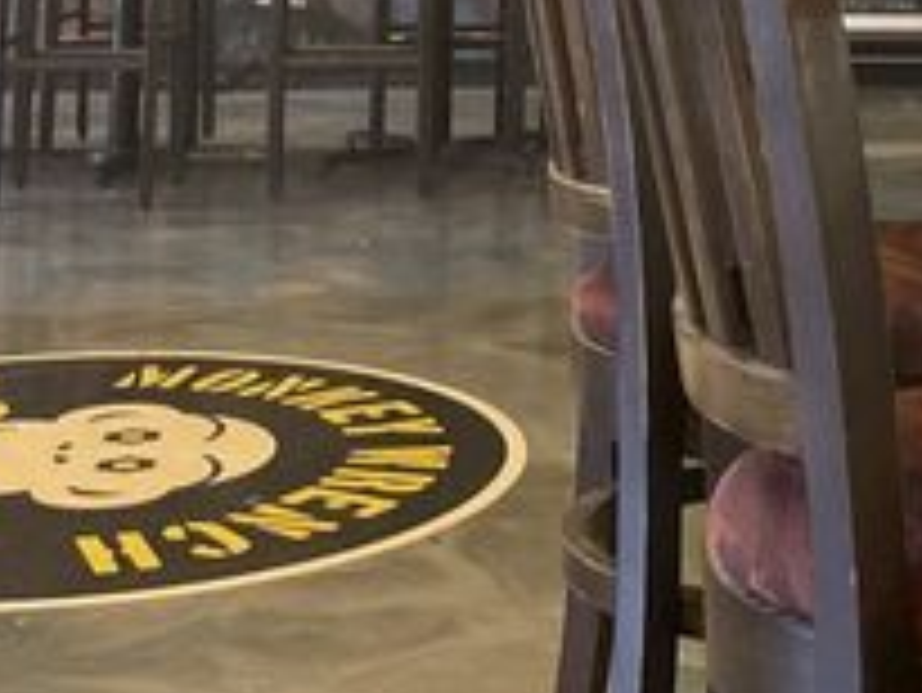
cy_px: -310
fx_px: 2265
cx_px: 652
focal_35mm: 85
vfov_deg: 16.1
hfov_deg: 22.9
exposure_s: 1/30
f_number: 1.8
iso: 320
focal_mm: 3
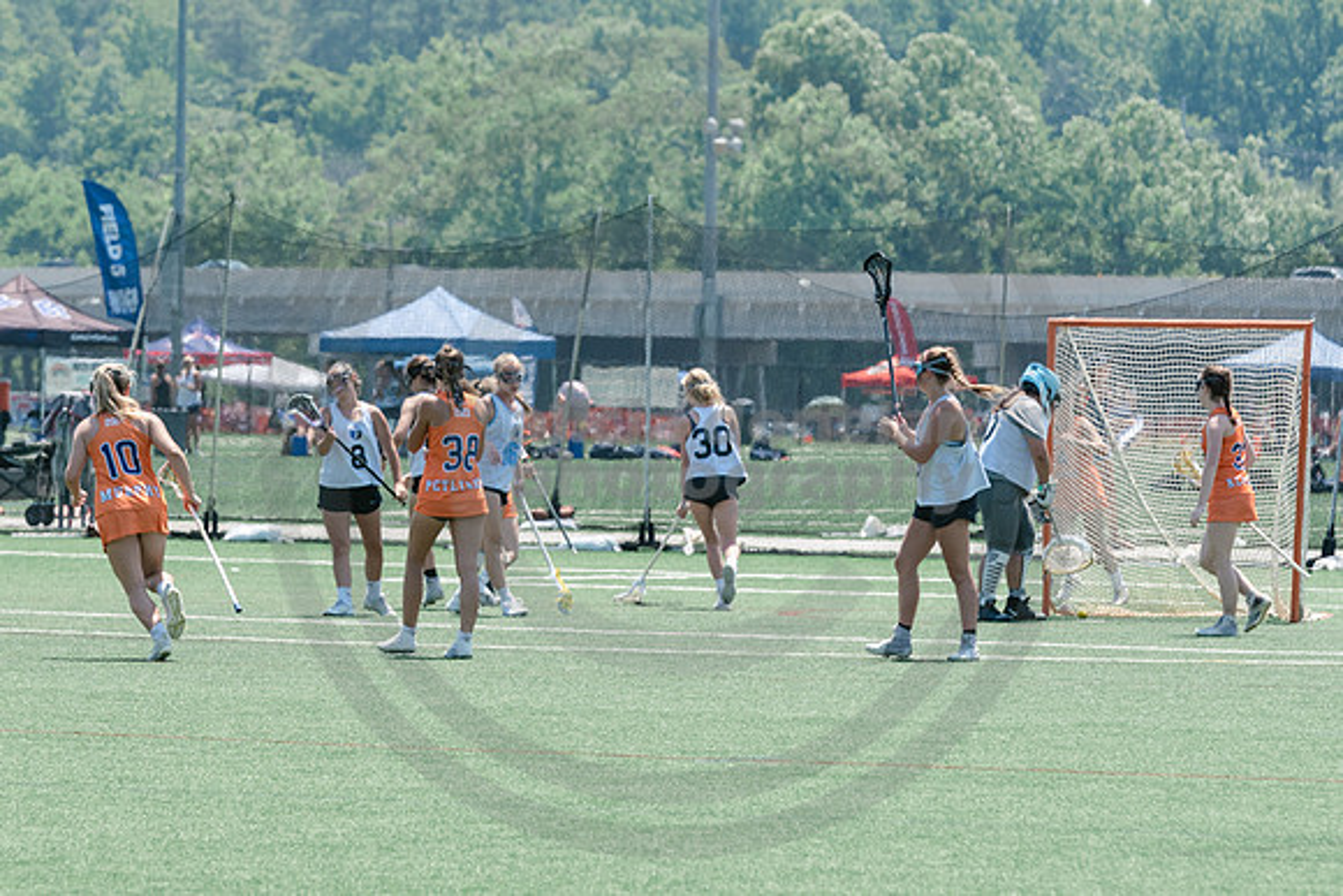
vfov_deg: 4.8
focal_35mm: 286
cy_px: 348
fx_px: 10659
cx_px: 493
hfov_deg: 7.2
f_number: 5.6
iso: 400
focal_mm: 165
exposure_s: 1/2000
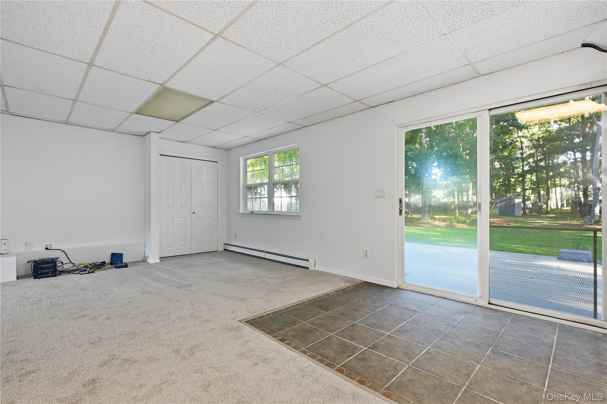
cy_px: 202
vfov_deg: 72.0
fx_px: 278
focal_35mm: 16
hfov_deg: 95.0
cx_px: 304
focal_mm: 16.5
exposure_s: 1/3.33
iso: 100
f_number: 11
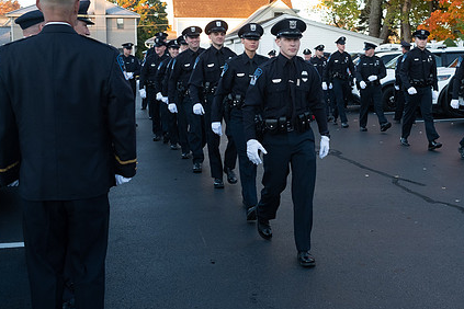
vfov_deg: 28.0
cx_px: 302
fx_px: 619
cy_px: 117
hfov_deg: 40.7
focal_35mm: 48
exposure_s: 1/500
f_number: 4
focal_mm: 23
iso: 800
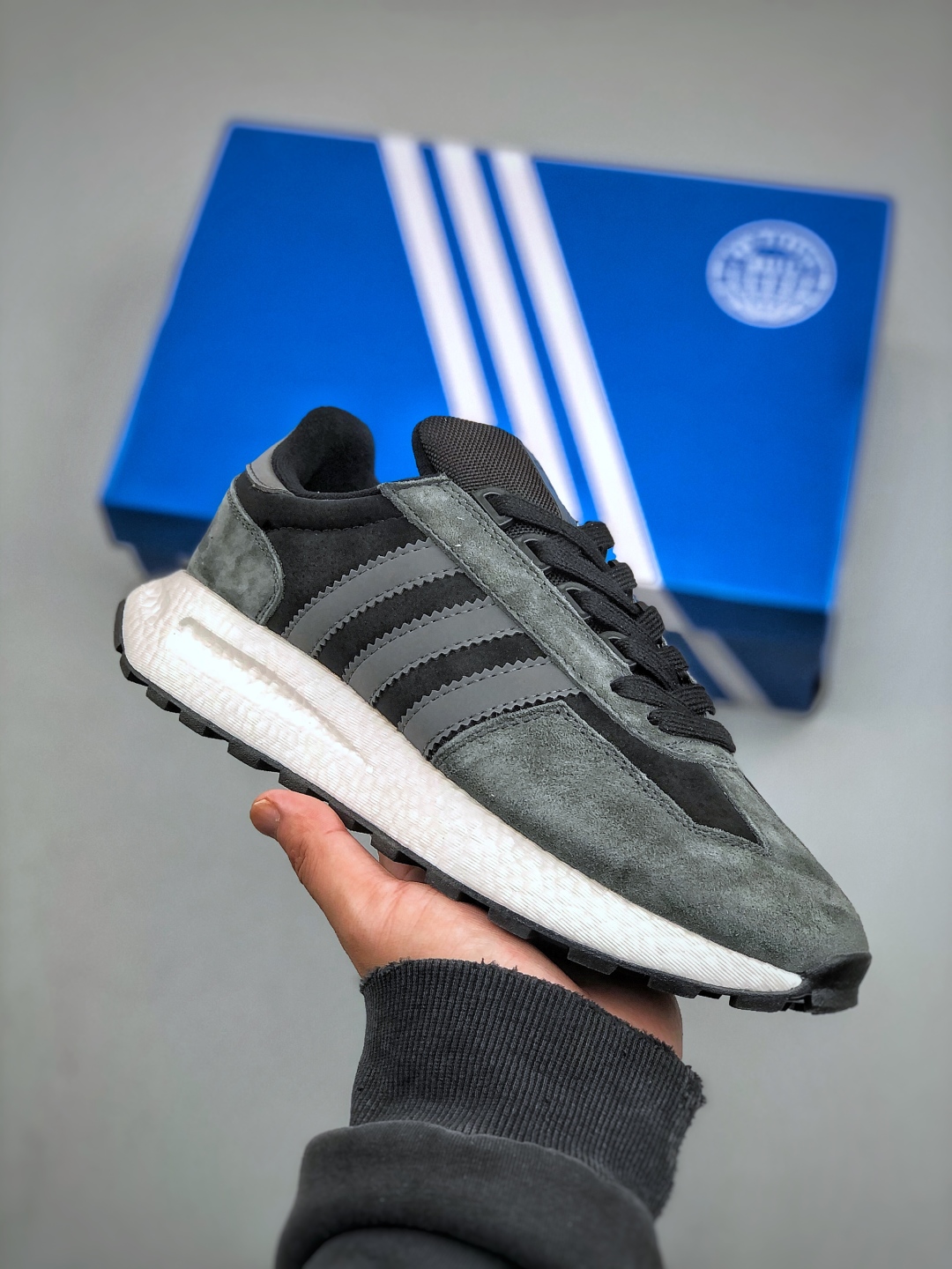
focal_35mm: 57
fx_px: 2090
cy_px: 634
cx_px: 476
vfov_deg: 33.8
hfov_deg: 25.7
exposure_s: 1/50
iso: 20
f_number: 2.8
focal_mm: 6.6
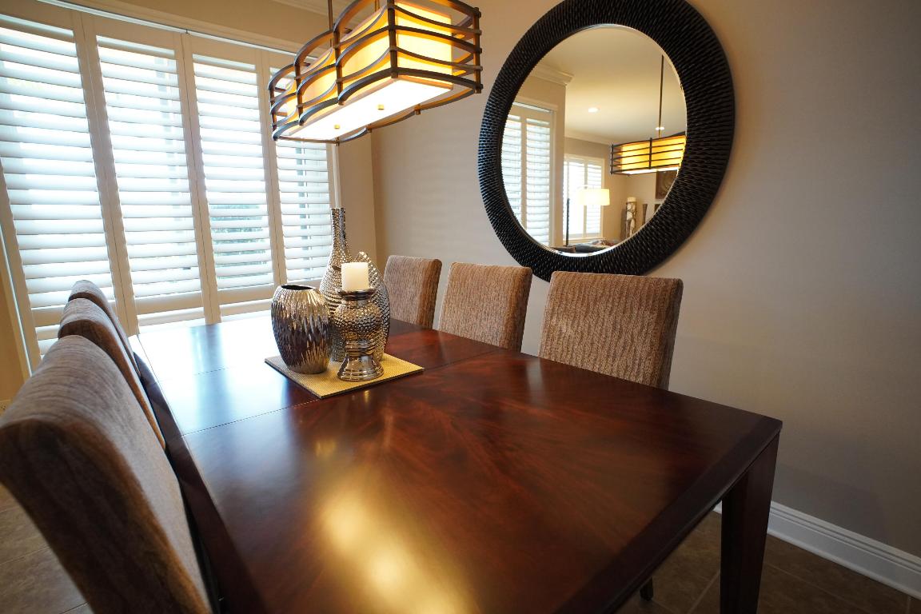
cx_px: 460
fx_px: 422
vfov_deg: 72.1
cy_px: 307
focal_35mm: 16
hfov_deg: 95.0
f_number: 3.5
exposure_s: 1/100
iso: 2000
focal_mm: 11
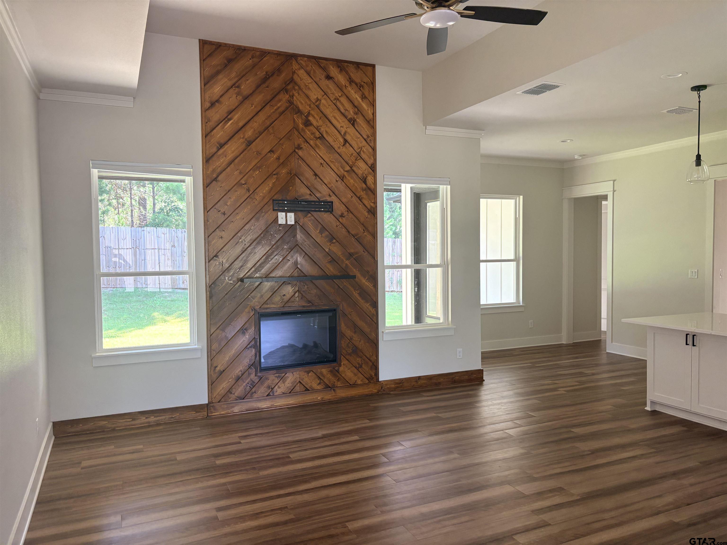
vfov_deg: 53.1
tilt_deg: -1.7
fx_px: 546
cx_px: 364
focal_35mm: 26
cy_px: 272
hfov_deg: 67.3
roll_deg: +0.8
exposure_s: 1/78
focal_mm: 5.96
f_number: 1.6
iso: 125
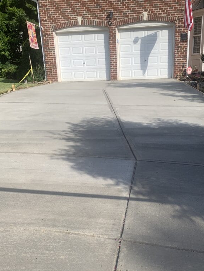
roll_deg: +2.0
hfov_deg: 40.6
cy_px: 178
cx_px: 119
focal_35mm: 35
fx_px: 275
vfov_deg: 51.7
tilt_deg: -20.4
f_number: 1.8
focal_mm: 4.25
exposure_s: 1/1845
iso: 25
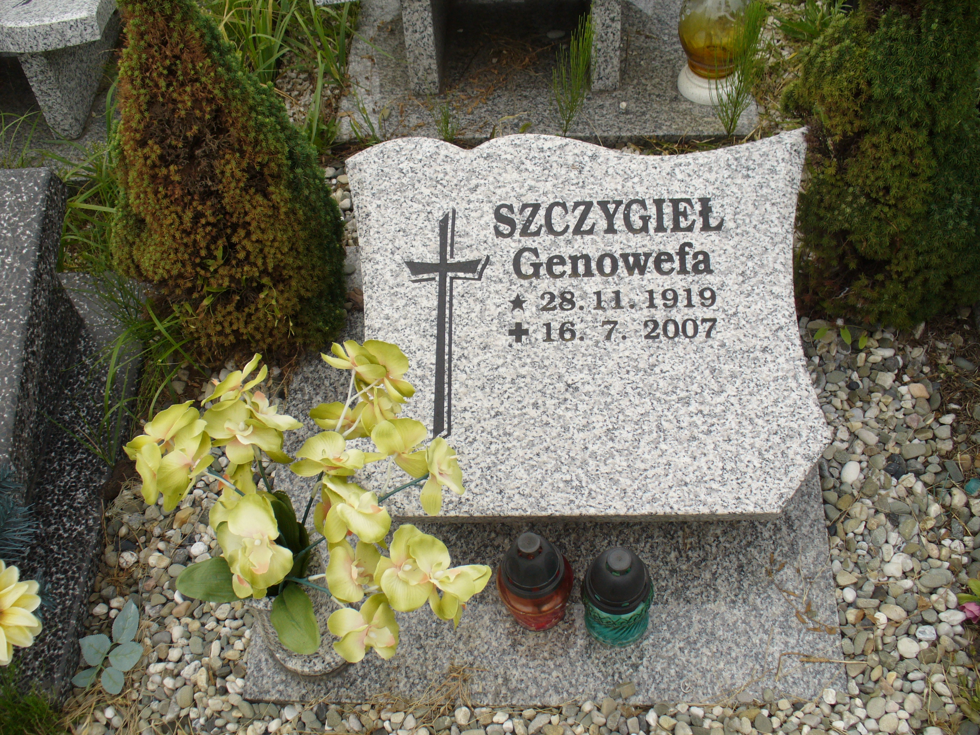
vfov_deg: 38.7
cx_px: 490
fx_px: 1047
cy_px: 368
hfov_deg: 50.1
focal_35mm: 37
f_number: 5.6
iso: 80
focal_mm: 6.1
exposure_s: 1/200
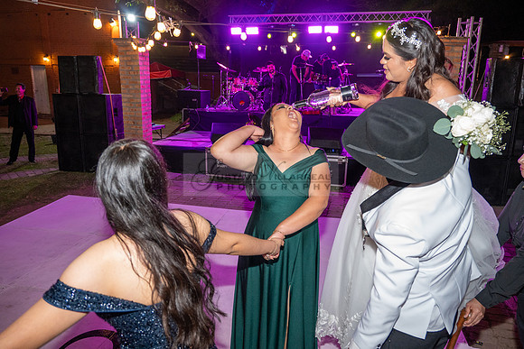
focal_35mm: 28
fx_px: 408
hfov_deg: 65.5
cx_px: 262
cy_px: 174
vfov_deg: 46.4
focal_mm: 28
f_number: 5
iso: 2500
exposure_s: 1/80
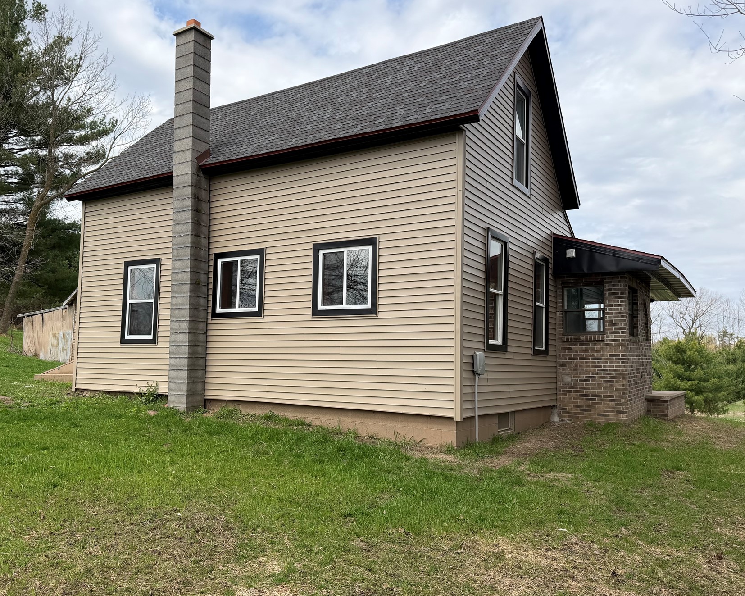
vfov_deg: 49.9
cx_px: 306
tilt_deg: +3.1
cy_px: 315
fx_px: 639
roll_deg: -0.8
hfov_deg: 60.1
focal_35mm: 29
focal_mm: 6.76
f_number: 1.78
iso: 80
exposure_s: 1/3425
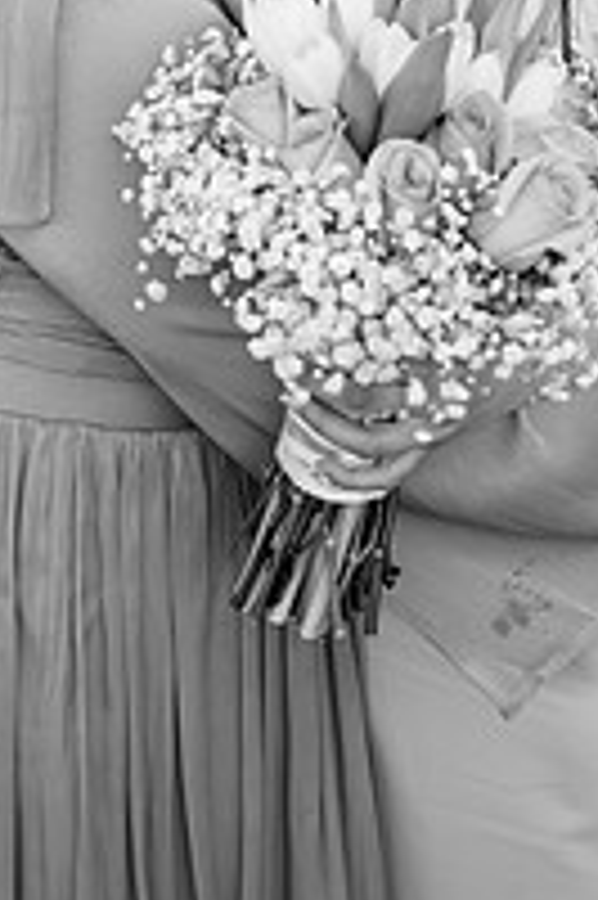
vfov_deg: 21.8
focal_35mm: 90
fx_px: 2246
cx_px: 427
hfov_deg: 15.1
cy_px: -9
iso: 200
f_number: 3.5
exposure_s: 1/500
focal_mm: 40
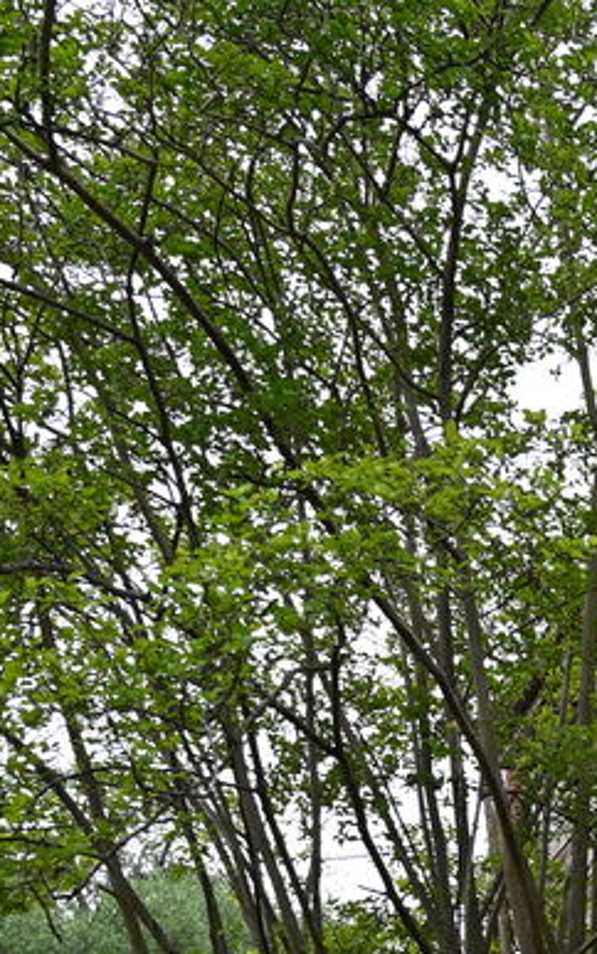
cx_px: 1081
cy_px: 1284
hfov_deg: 13.9
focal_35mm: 83
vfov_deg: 22.0
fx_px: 2163
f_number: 4
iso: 200
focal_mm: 19.5
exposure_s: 1/250
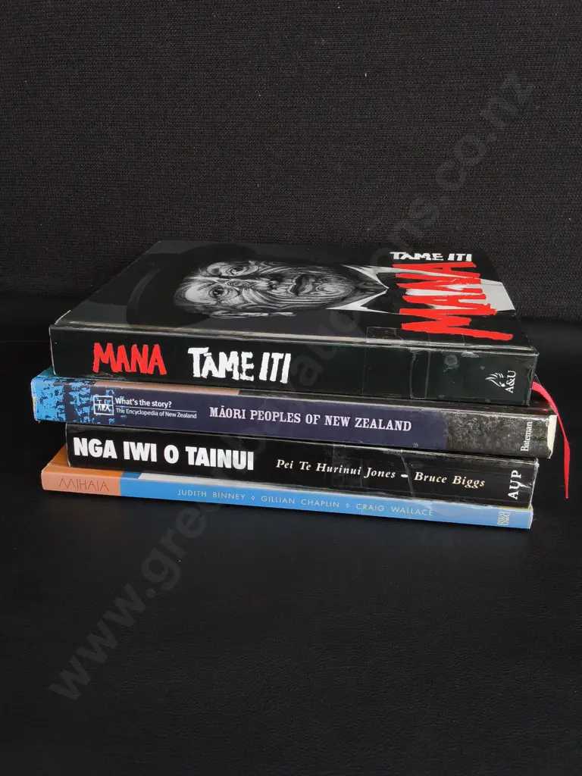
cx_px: 291
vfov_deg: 65.3
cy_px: 388
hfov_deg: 51.4
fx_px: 605
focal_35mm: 27
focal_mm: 2.87
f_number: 2
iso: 100
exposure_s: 1/120
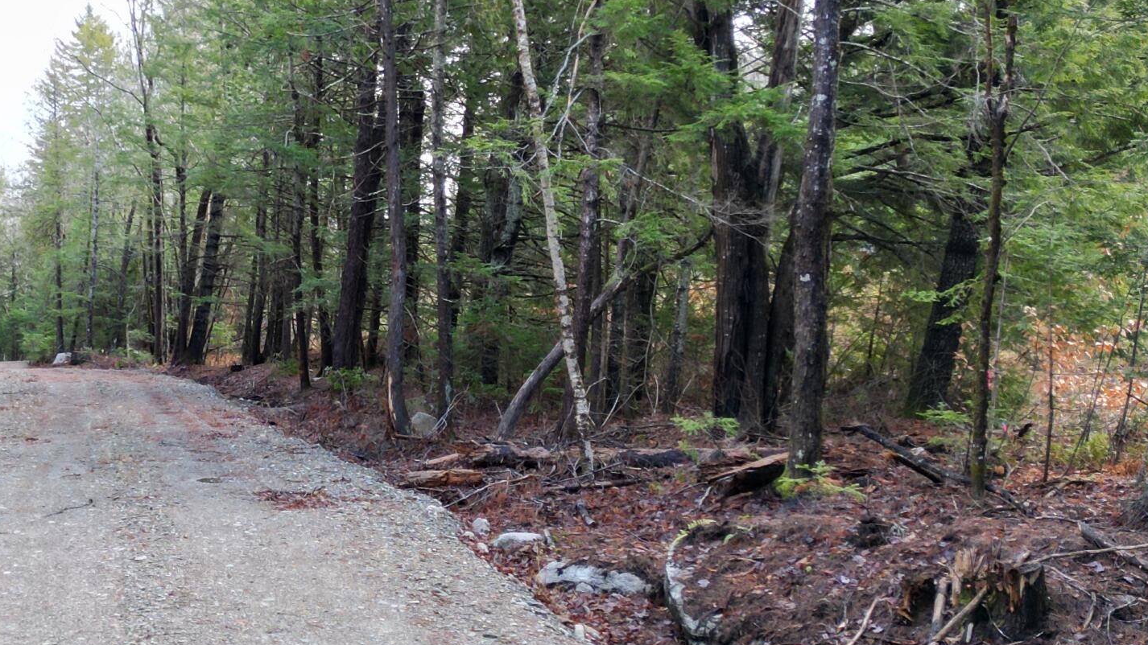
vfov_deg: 21.8
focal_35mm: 55
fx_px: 1674
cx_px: 276
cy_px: 298
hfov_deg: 36.9
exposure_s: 1/240
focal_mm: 6.72
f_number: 1.7
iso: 140
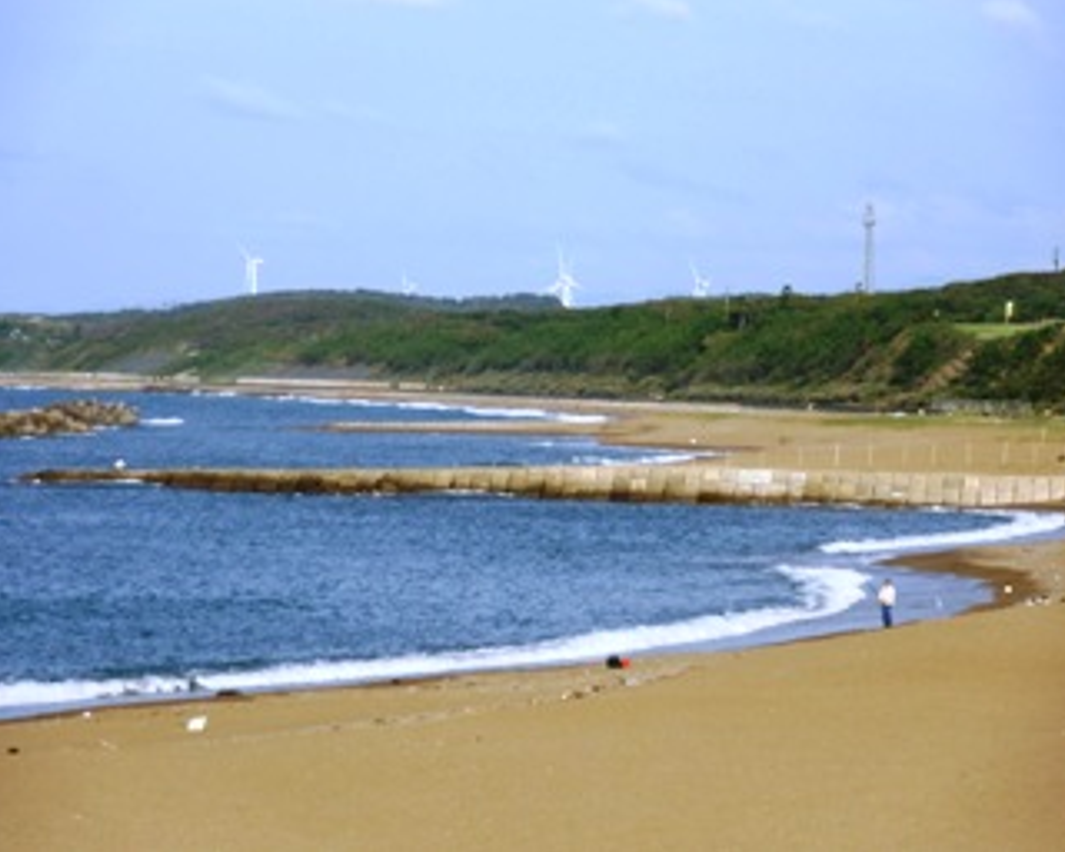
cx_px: 519
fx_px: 5516
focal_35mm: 175
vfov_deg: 8.8
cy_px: 424
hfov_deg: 11.0
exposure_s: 1/320
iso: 64
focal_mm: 29.39
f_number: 5.8
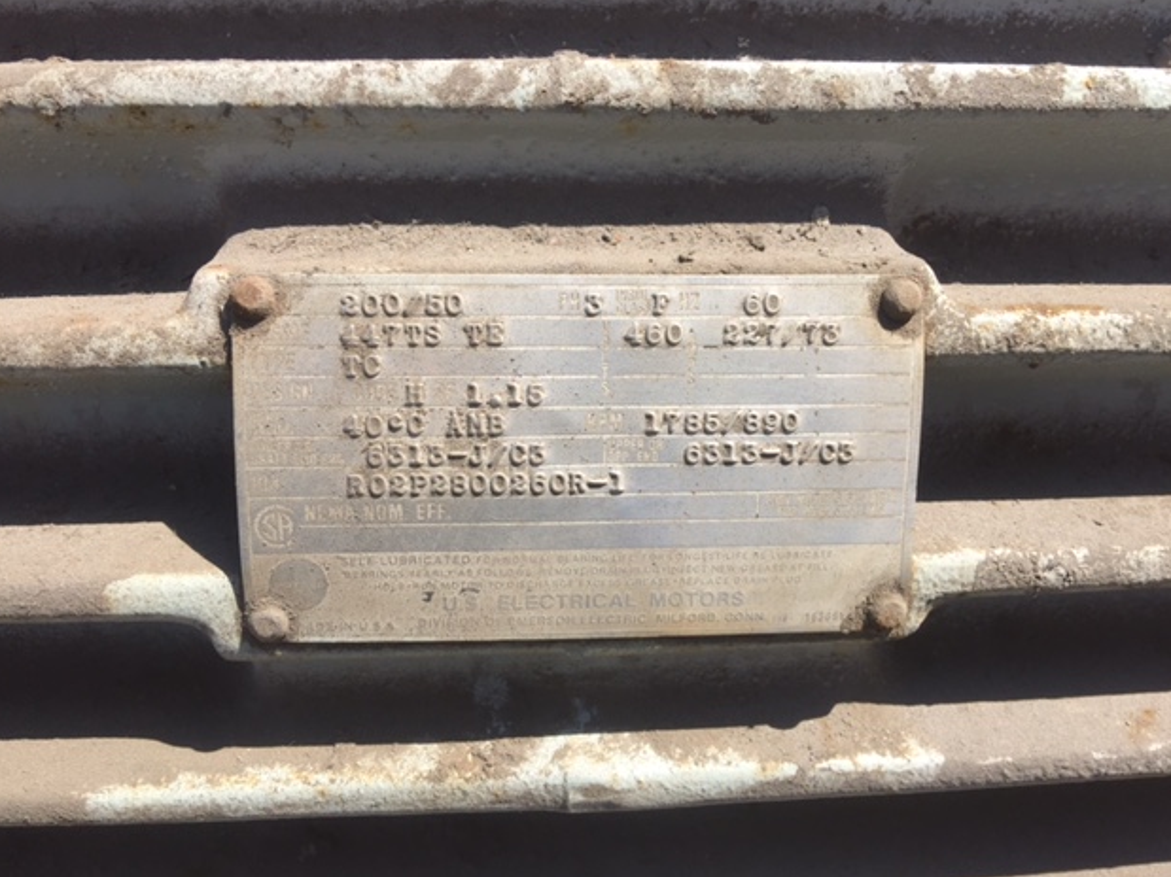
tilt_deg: -55.8
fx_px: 1015
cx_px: 585
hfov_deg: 60.0
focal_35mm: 30
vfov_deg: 46.8
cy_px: 427
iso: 32
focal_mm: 4.15
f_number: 2.2
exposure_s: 1/898
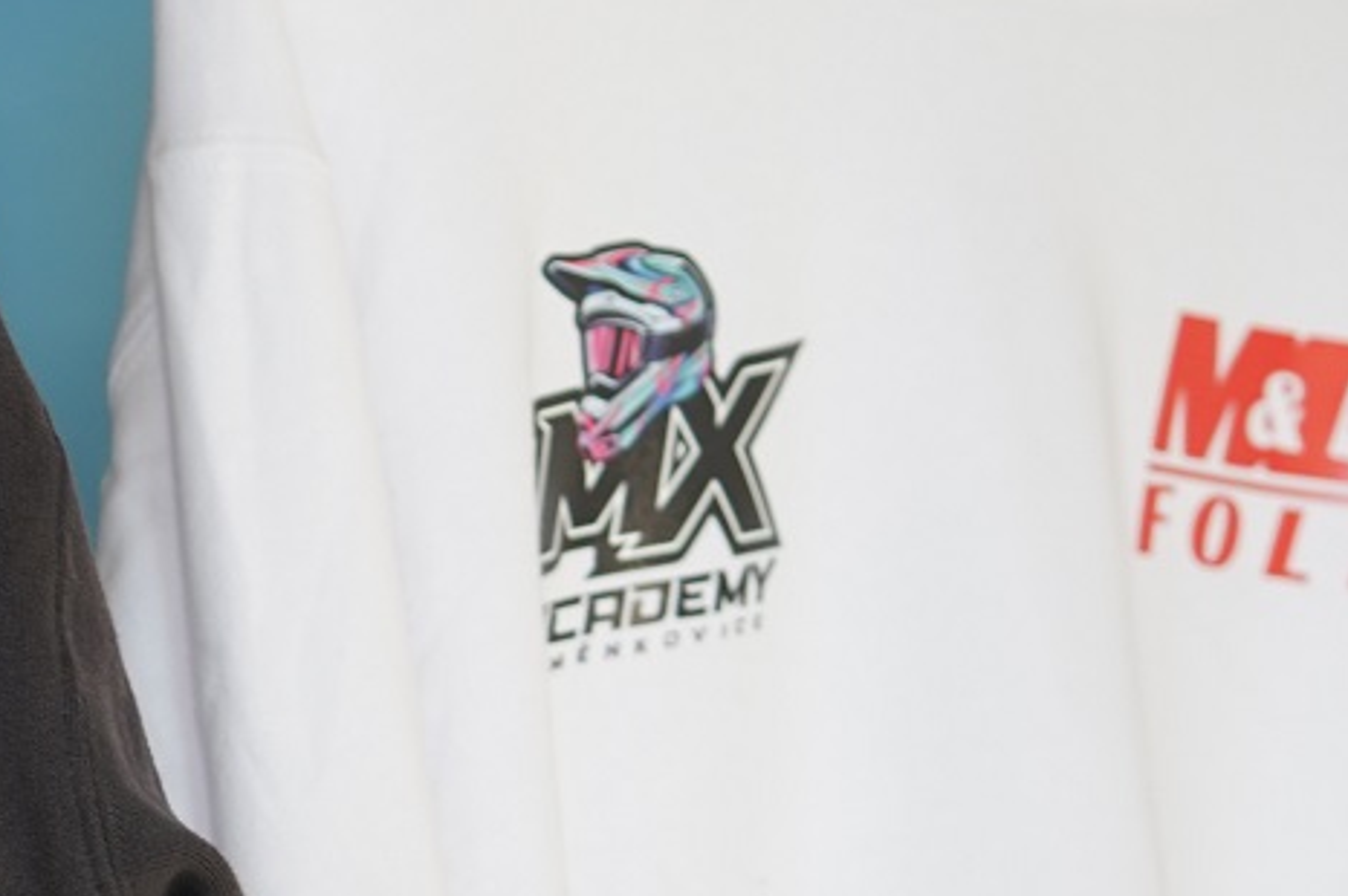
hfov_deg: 6.6
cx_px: -315
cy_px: 725
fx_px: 11562
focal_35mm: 309
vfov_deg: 4.4
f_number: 4
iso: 250
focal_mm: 90
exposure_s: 1/100
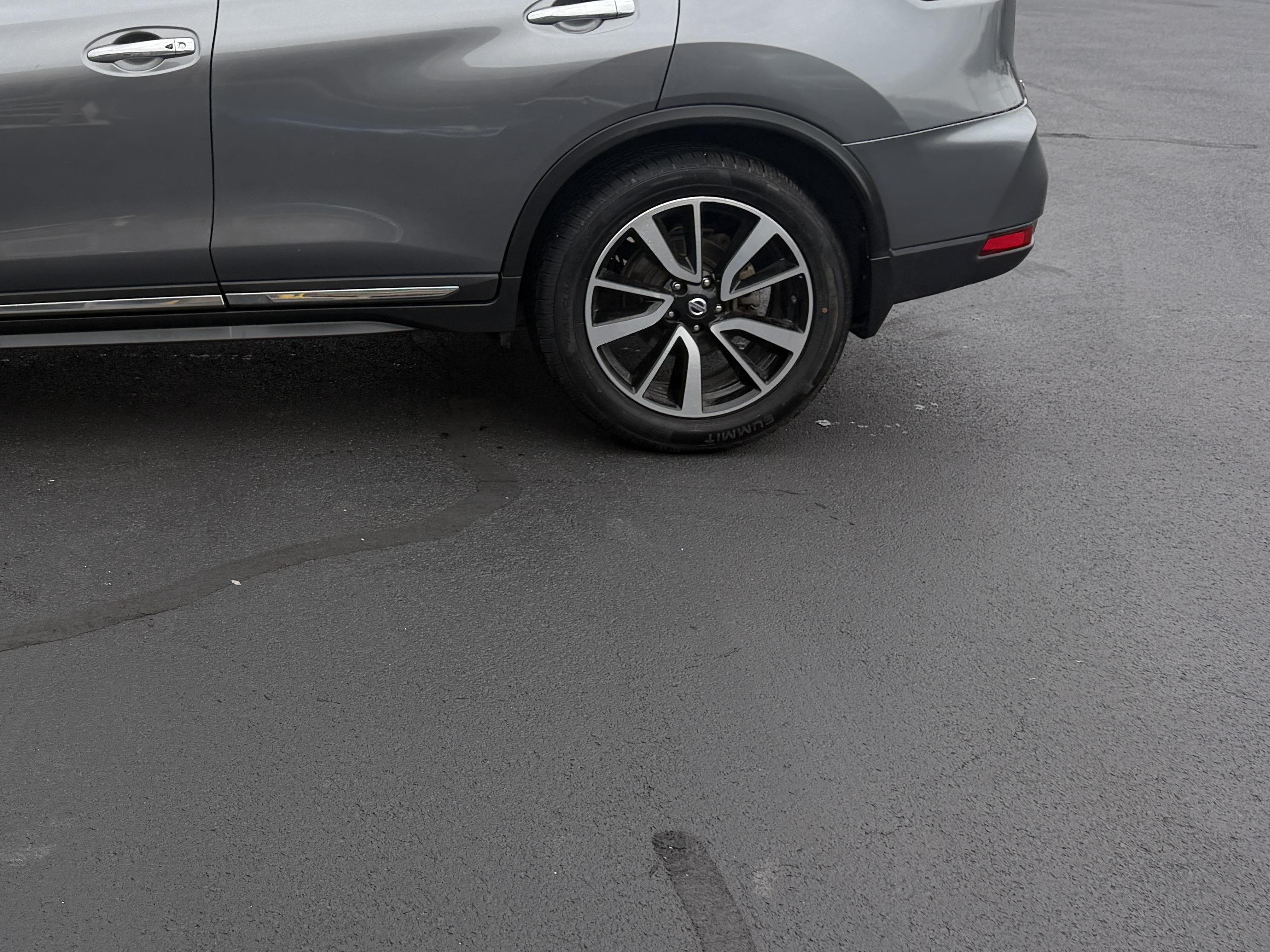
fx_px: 1688
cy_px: 108
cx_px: 194
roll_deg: -0.1
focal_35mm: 46
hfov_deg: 39.1
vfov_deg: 30.2
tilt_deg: -5.9
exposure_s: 1/1230
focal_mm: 6.76
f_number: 1.78
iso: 80
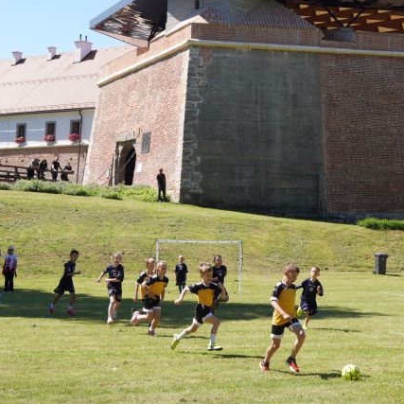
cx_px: 246
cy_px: 58
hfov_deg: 24.2
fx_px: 941
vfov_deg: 23.7
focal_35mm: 71
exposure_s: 1/500
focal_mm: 24.1
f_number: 4
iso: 100
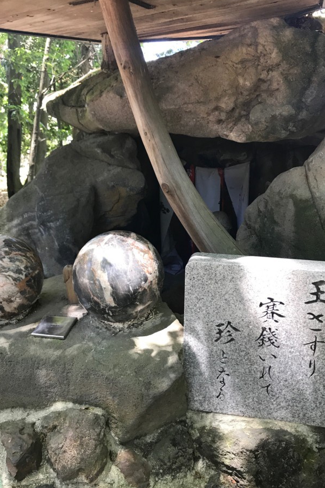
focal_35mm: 33
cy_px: 228
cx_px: 153
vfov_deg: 57.2
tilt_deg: -10.1
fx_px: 447
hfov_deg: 39.9
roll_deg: -0.5
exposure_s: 1/30
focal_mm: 3.99
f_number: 1.8
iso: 25
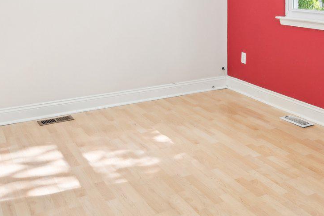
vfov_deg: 27.4
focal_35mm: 45
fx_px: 405
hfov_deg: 43.5
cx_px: 190
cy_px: -21
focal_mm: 16
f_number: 8
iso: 400
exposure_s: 1/13
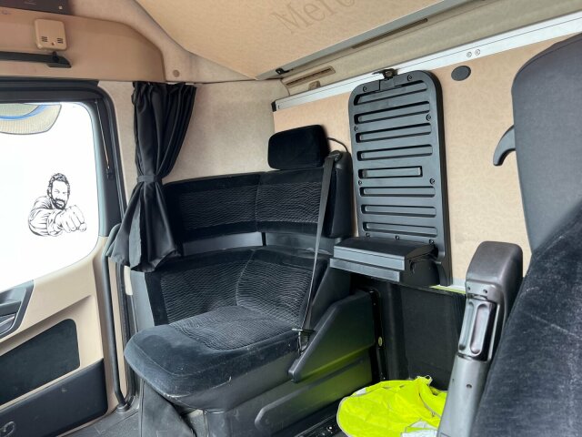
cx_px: 291
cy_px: 218
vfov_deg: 53.1
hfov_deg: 67.3
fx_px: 437
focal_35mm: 26
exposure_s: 1/121
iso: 100
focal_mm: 5.7
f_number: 1.5
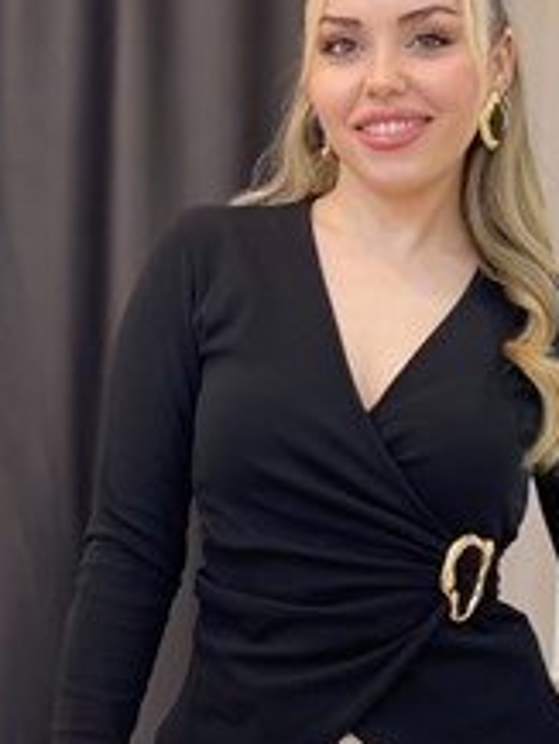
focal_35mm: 99
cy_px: 478
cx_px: 439
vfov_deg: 19.8
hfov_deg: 14.9
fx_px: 2130
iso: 125
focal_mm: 6
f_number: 2
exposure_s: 1/100
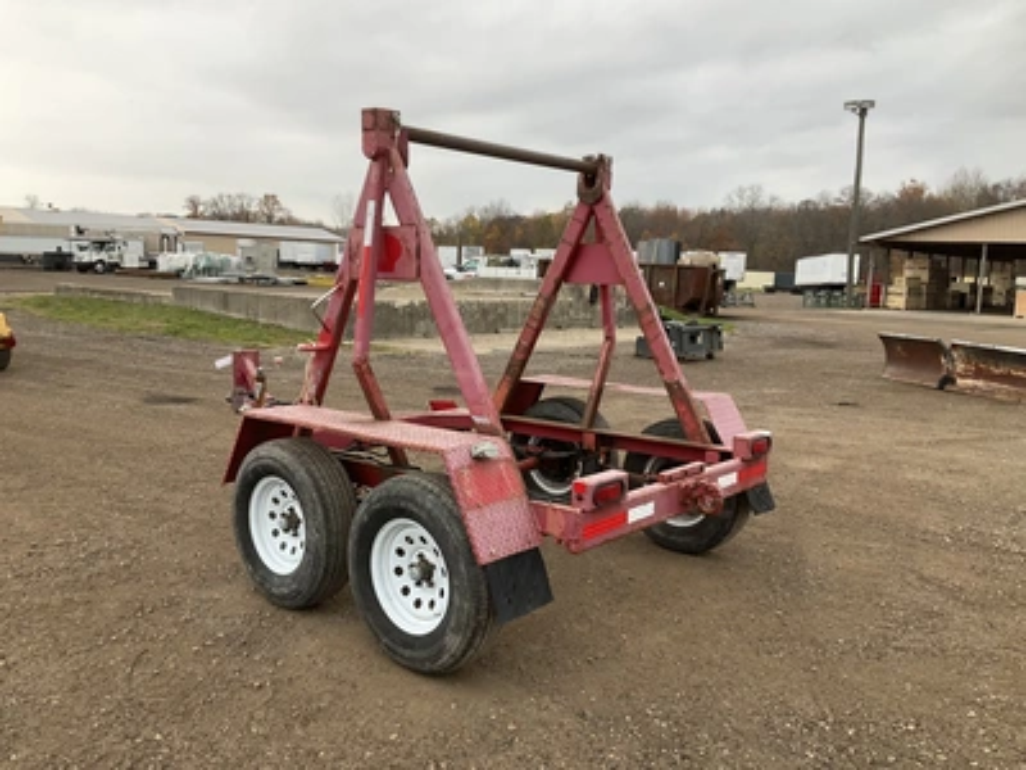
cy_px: 385
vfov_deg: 48.2
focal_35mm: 29
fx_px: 860
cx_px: 513
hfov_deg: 61.7
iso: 20
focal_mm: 3
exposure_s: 1/122
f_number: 1.8
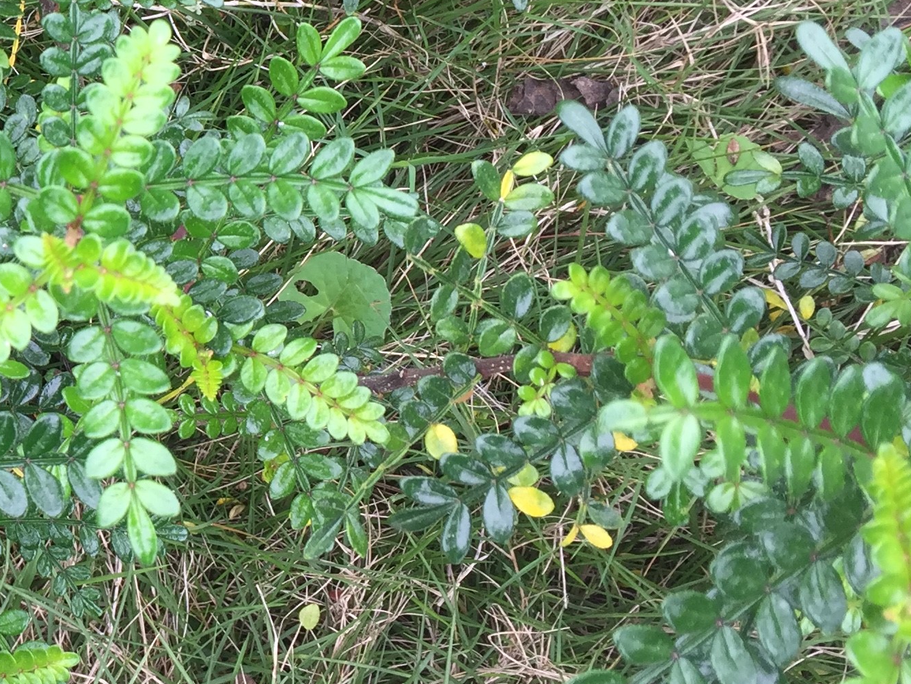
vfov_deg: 20.6
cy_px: 173
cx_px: -147
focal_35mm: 71
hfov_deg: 25.0
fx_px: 1869
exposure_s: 1/126
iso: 32
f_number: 2.2
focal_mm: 4.15
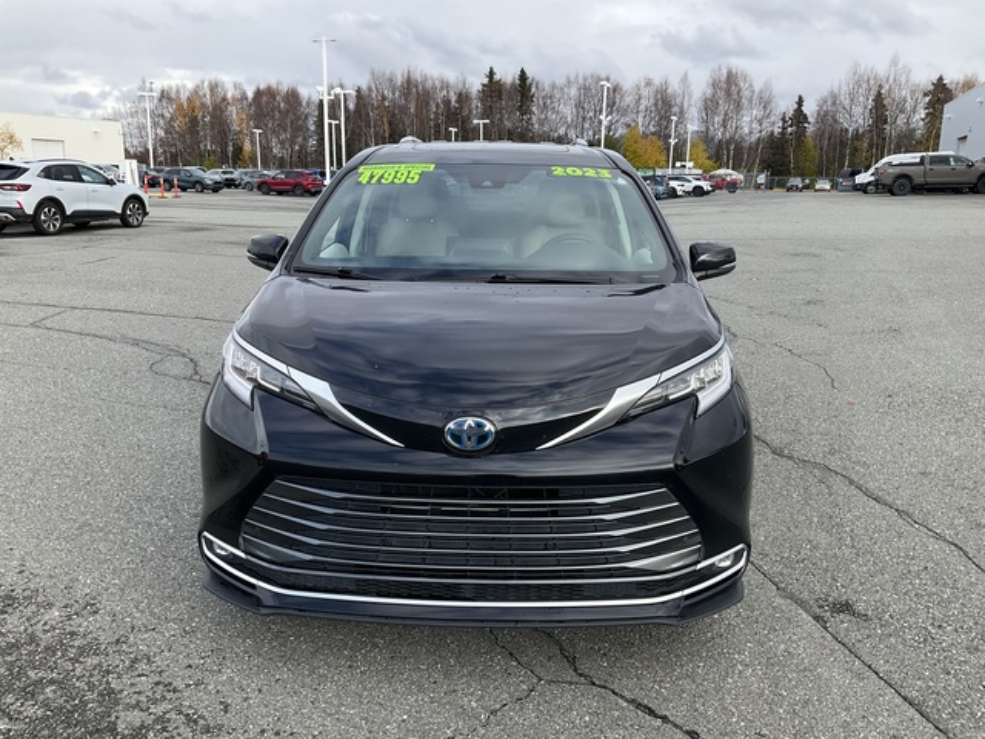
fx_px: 825
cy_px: 370
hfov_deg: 61.7
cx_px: 492
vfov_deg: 48.2
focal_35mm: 29
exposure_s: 1/469
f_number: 1.8
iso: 25
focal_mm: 3
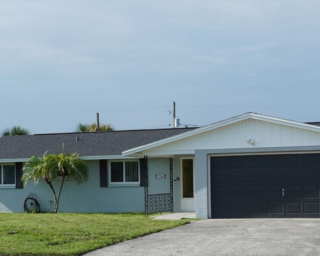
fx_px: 748
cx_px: 135
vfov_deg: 19.3
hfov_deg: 24.1
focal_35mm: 79
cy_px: 178
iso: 100
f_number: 8
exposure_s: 1/250
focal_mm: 26
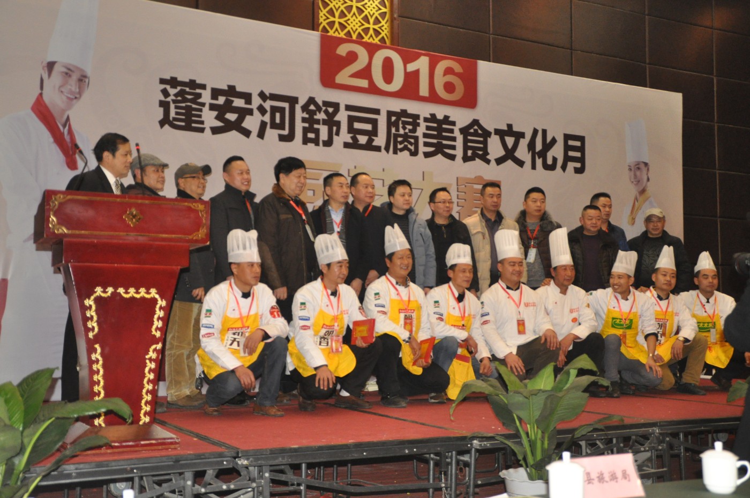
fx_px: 874
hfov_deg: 46.5
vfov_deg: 31.8
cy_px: 249
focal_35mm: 42
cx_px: 375
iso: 1600
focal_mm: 28
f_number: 5
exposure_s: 1/60
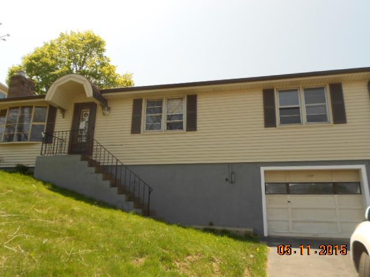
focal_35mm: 26
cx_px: 185
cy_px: 138
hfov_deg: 67.3
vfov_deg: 53.1
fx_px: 278
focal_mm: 4.6
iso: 80
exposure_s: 1/500
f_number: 3.2
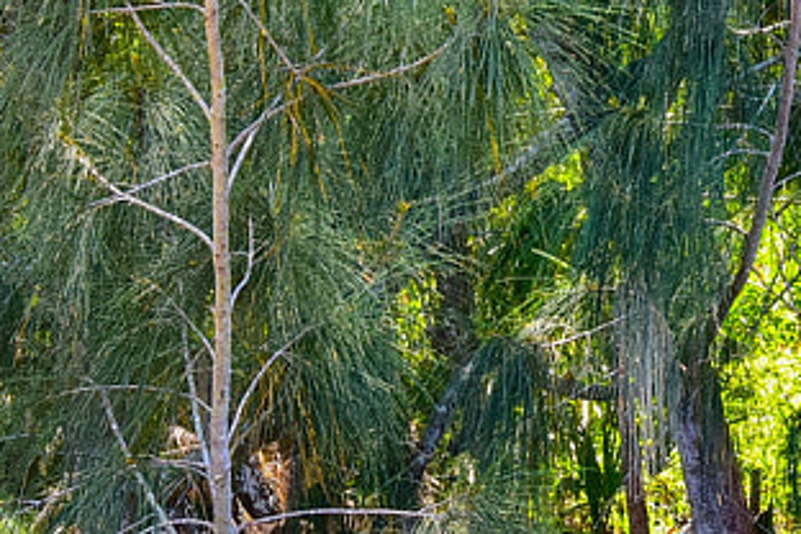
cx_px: 626
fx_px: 5028
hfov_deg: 9.1
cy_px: 185
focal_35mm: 226
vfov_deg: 6.1
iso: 280
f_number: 8
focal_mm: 44
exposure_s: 1/60
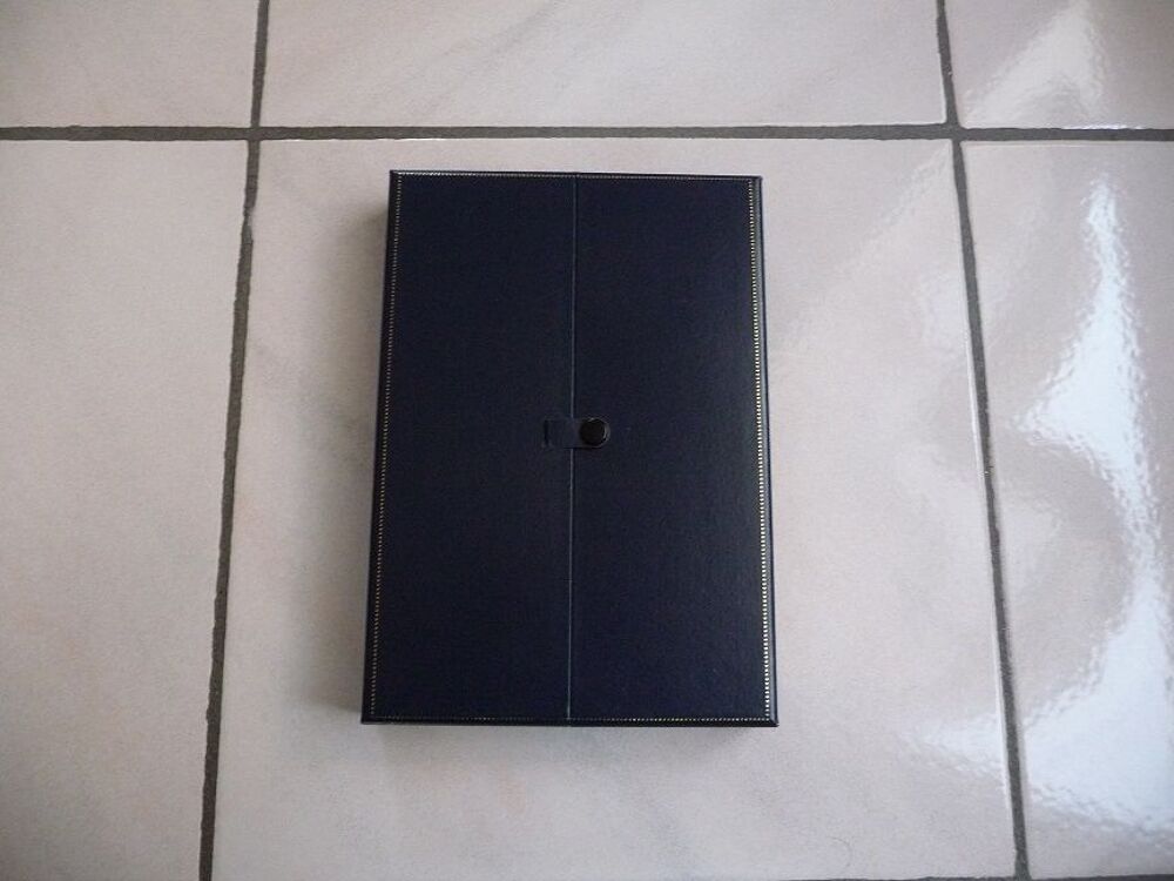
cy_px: 440
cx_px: 587
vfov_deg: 49.7
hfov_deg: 63.4
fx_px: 950
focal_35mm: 28
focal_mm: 4.7
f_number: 3.3
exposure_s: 1/25
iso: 400
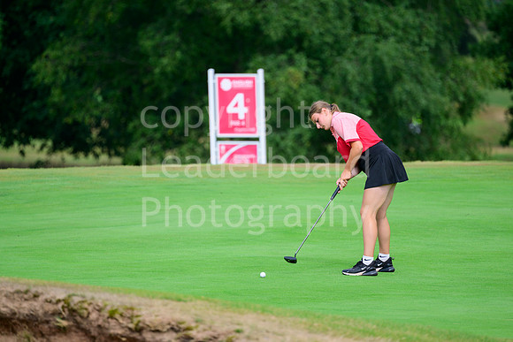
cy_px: 171
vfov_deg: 3.4
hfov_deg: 5.2
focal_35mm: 400
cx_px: 256
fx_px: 5701
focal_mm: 400
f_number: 5.6
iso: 320
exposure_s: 1/1000
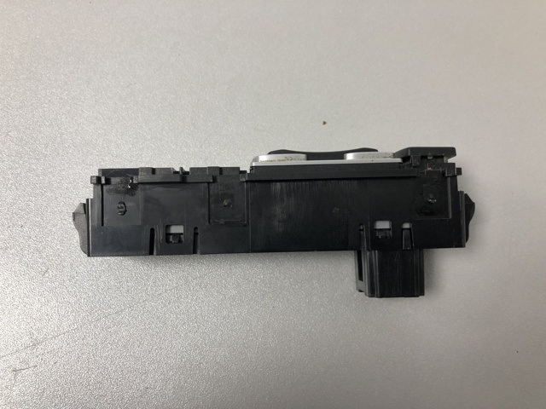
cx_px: 273
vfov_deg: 49.7
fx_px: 442
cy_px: 204
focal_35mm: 28
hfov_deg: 63.4
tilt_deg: -78.4
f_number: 1.8
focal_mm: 4
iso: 40
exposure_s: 1/33
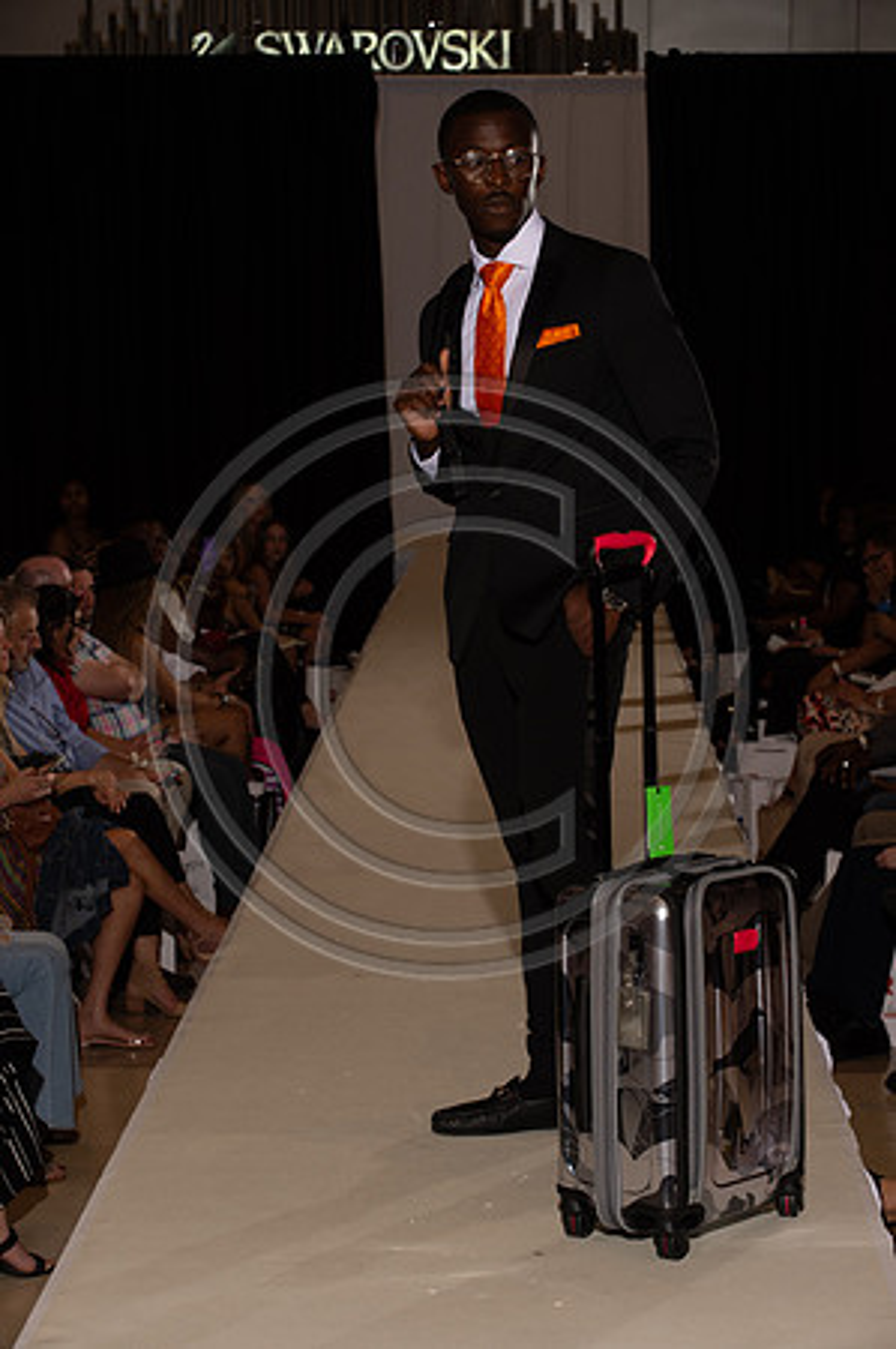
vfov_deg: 22.6
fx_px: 3368
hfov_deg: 15.2
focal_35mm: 90
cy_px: 674
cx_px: 448
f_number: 9
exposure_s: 1/250
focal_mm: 90
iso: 800
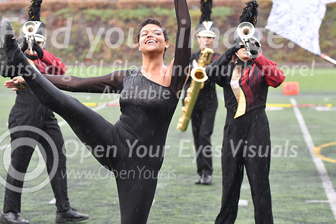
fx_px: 1876
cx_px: 147
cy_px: 104
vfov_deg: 6.8
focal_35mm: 201
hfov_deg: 10.2
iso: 1000
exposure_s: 1/320
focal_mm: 116
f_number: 4
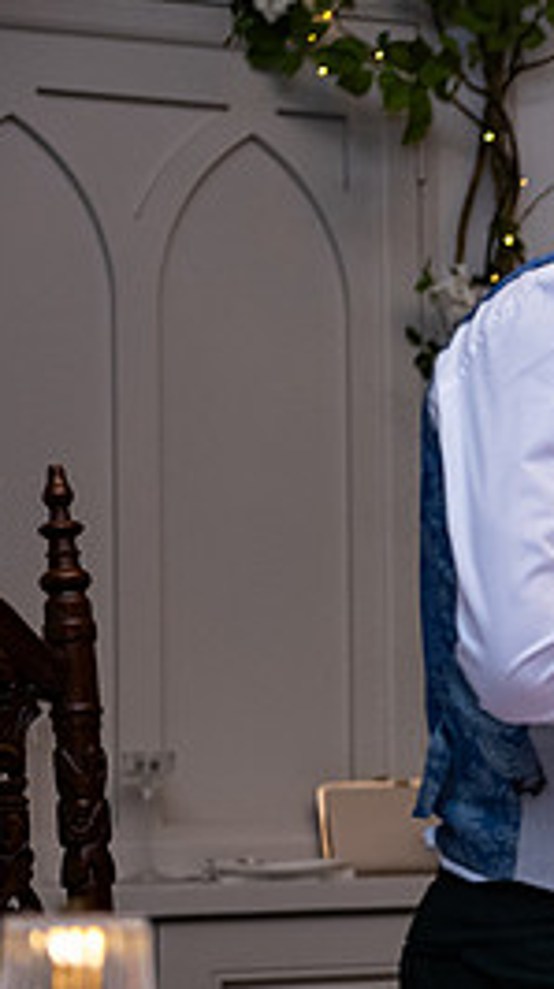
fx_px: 3956
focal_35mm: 151
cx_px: 974
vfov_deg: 14.2
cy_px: 626
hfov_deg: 7.8
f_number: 3.5
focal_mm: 66
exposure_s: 1/160
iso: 1000
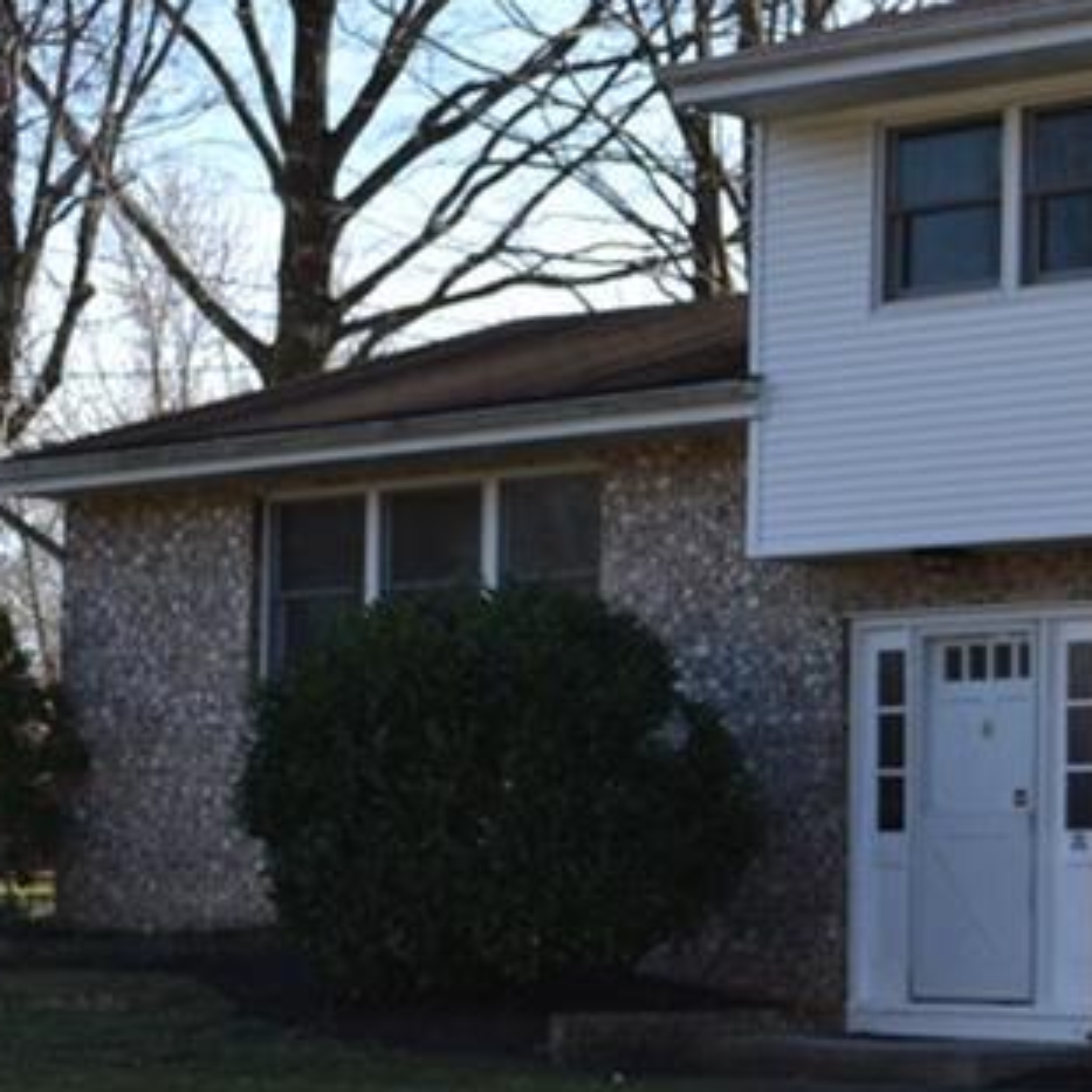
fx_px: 3890
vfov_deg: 16.0
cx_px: 1629
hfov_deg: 14.9
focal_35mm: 109
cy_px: 664
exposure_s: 1/200
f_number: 7.1
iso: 100
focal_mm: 26
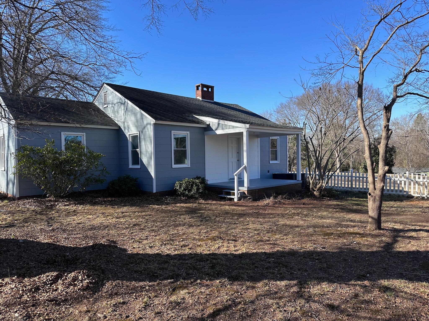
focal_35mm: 24
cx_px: 214
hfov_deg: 71.6
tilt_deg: -0.9
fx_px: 297
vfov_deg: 56.8
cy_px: 160
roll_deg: +0.2
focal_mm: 6.86
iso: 80
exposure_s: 1/1812
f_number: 1.78
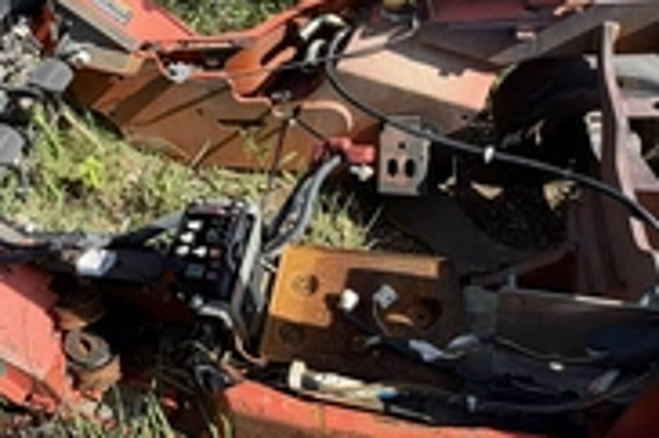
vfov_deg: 40.0
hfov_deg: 57.2
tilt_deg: -47.7
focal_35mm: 32
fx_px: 585
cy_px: 116
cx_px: 210
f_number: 2.2
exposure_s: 1/545
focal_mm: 2.22
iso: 40
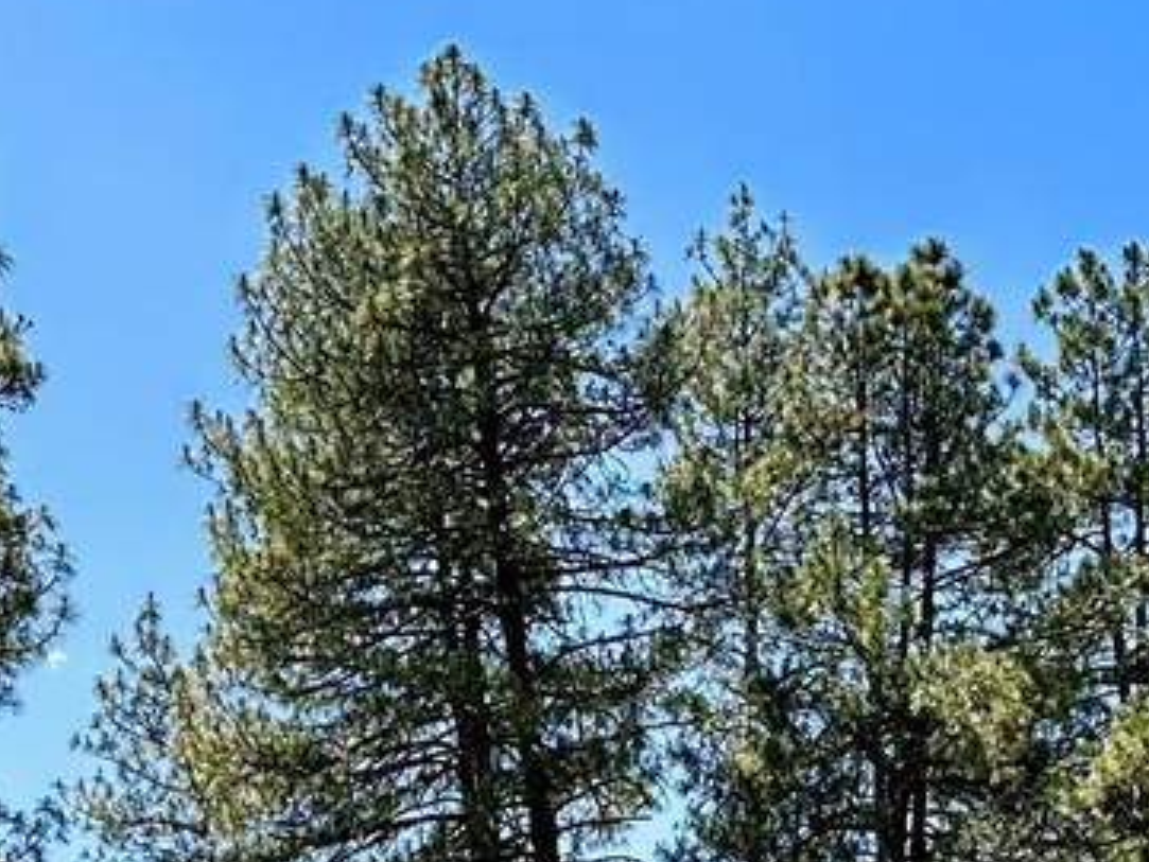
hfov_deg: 23.0
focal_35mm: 85
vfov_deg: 15.5
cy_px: 1431
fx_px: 2822
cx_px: 703
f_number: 1.78
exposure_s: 1/2203
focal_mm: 6.86
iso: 80
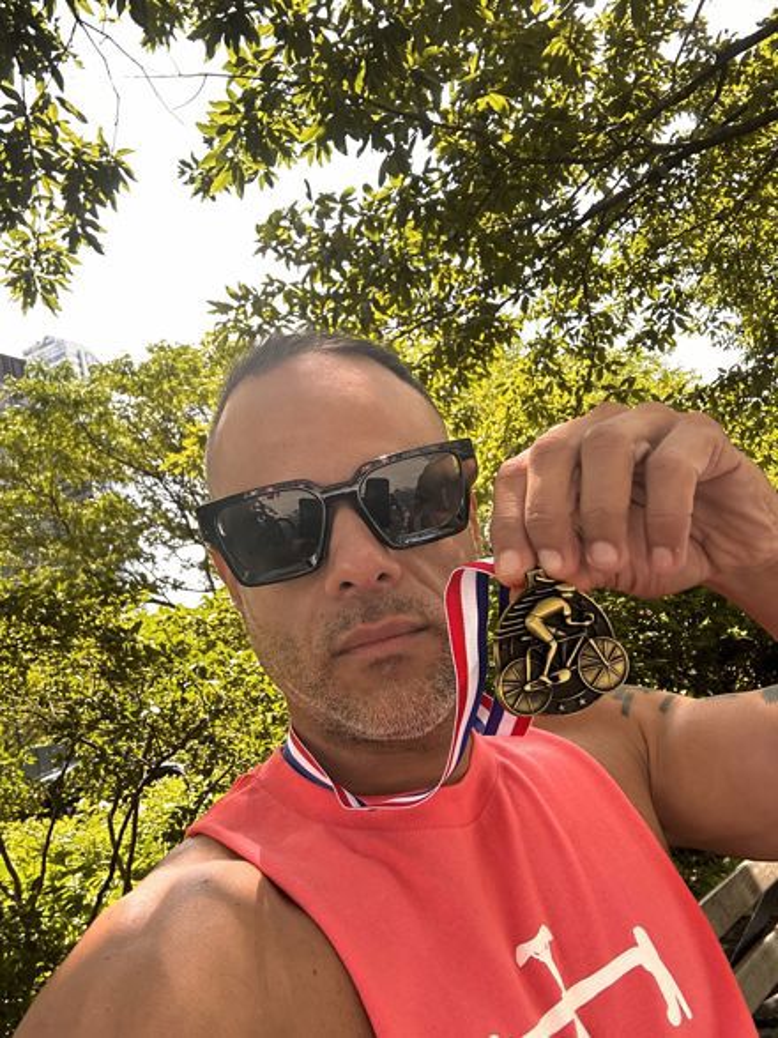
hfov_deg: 46.8
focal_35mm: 30
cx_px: 389
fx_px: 899
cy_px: 519
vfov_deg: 60.0
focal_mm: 2.69
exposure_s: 1/165
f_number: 1.9
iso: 40
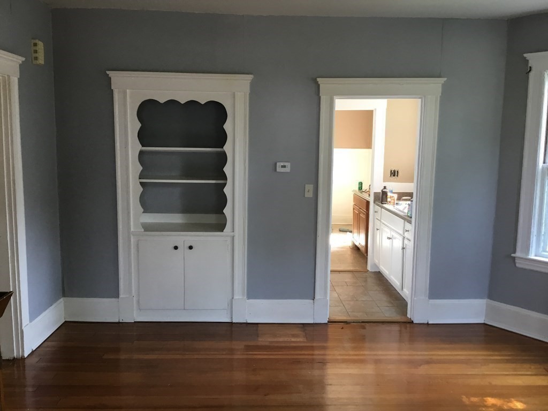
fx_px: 491
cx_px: 274
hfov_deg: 58.4
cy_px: 206
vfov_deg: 45.4
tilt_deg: -8.0
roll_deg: -0.2
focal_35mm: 31
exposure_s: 1/30
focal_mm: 3.3
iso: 64
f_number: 2.4
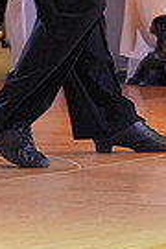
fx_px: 3735
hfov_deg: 2.5
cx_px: 230
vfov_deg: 3.8
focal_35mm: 540
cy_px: -79
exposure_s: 1/500
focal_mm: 126
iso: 5000
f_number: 3.5
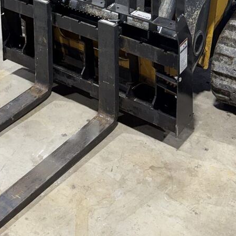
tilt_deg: -12.3
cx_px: 83
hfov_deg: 26.0
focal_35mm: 66
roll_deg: -1.3
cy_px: -89
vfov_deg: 22.6
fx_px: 509
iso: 125
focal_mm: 6.76
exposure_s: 1/162
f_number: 1.78
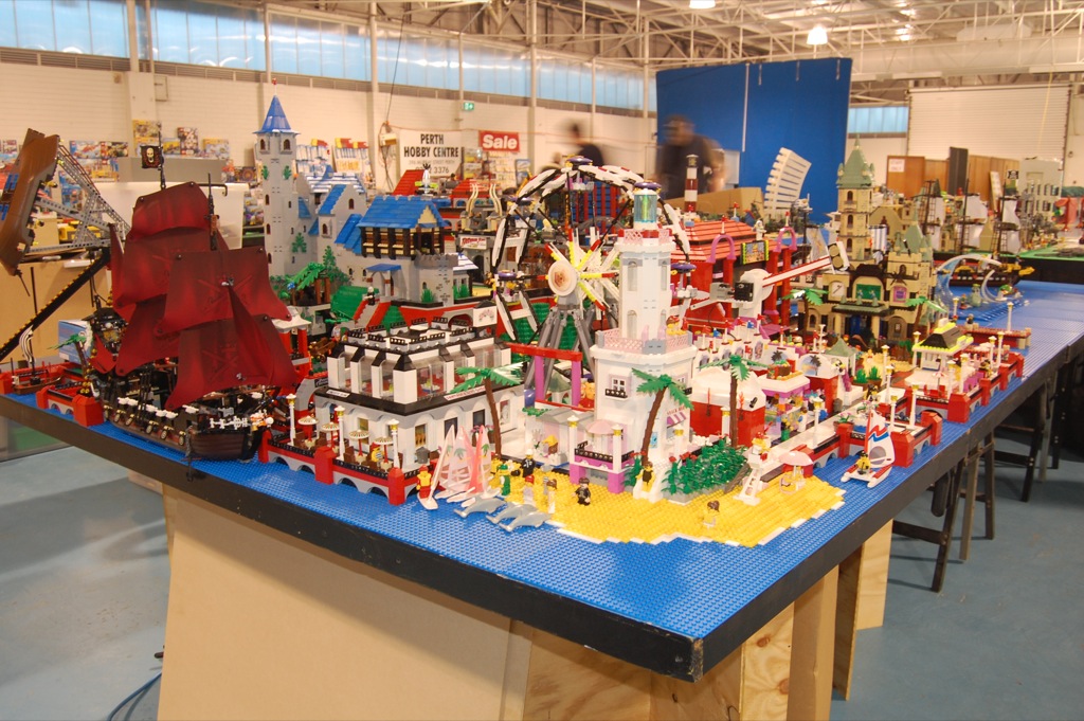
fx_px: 903
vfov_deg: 43.5
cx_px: 542
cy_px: 360
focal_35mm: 30
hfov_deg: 62.0
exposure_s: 1/3
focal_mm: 20
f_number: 5.6
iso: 400
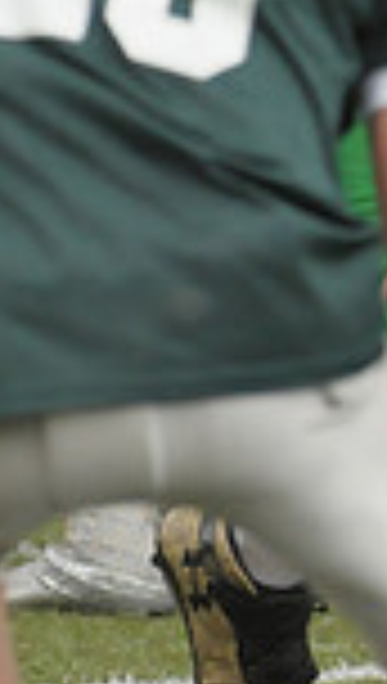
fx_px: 26045
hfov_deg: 0.9
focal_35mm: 1434
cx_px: 1071
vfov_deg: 1.5
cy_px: -115
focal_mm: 240
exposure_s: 1/2500
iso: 1600
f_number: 4
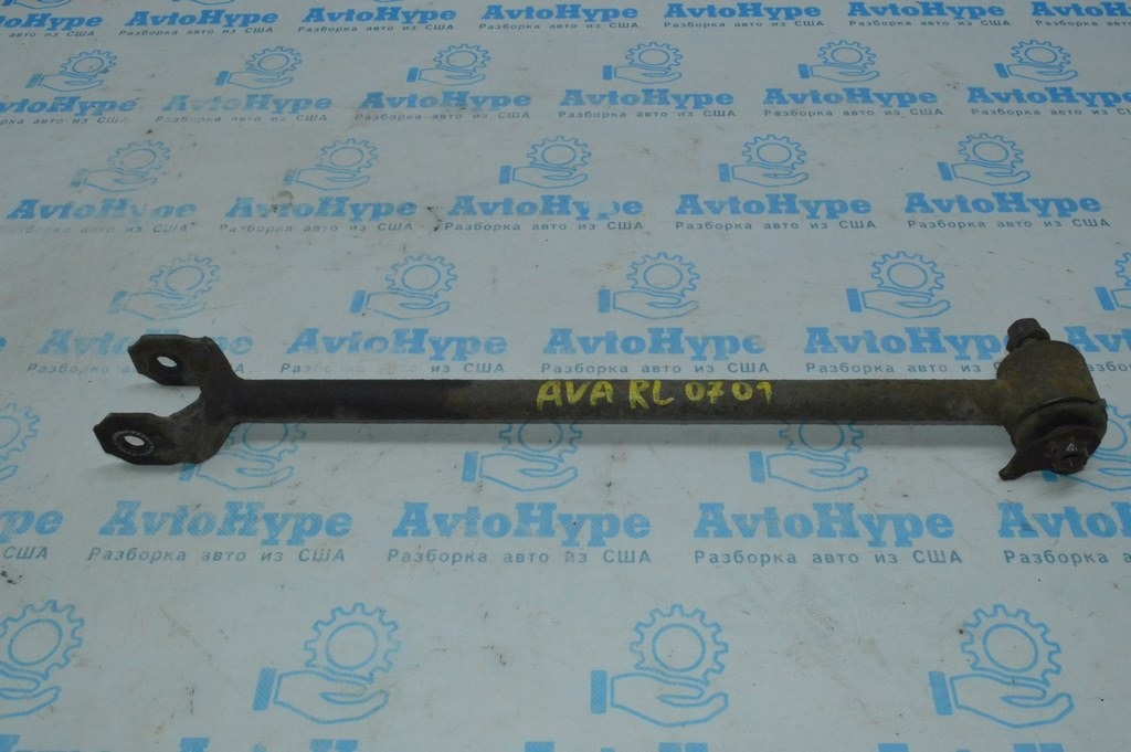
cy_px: 376
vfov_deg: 39.9
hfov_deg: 57.3
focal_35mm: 33
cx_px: 566
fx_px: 1036
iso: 3600
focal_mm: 22
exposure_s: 1/200
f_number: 16
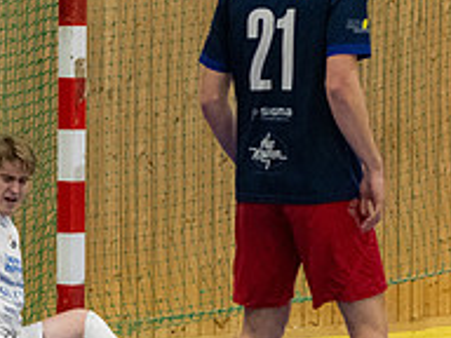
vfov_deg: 4.7
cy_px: 288
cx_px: -134
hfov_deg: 6.3
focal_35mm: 313
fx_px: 4078
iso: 5000
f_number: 3.2
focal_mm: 70
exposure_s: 1/640
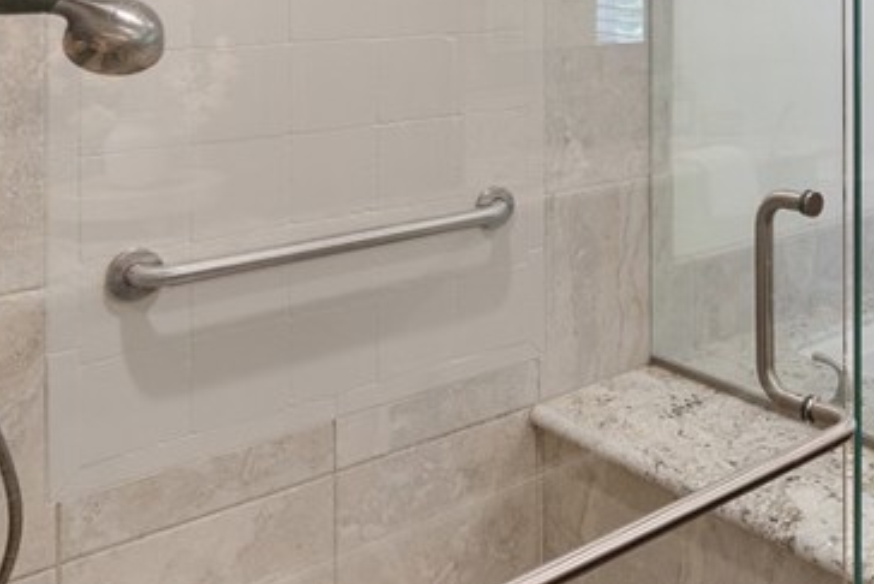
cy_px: -20
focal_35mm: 45
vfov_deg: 27.9
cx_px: 812
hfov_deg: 39.9
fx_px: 1093
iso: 500
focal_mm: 16
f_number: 6.3
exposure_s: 1/5
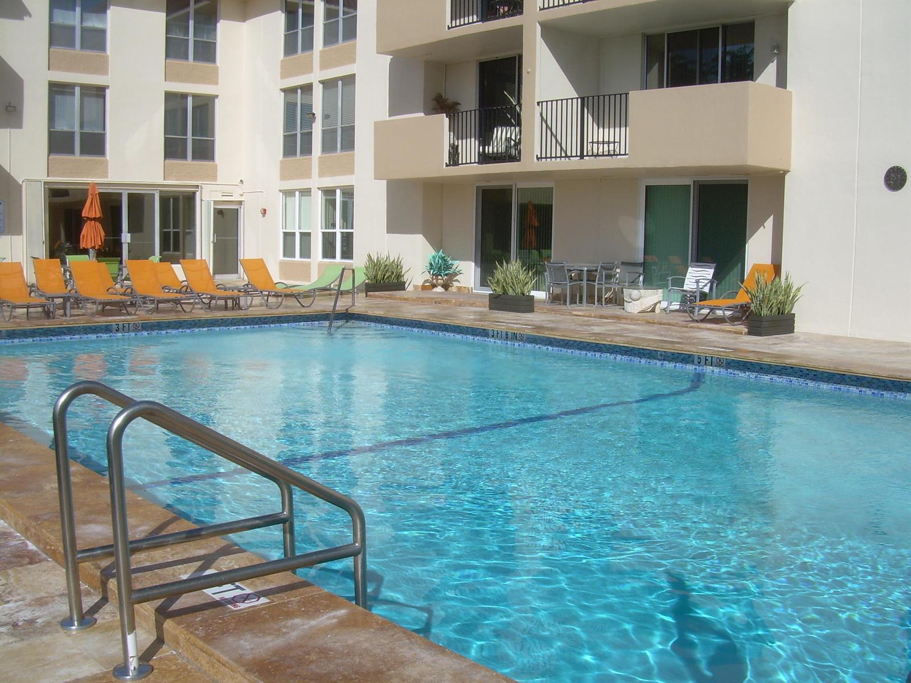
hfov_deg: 49.0
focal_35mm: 38
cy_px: 342
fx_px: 1000
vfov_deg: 37.7
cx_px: 456
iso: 50
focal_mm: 6.3
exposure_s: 1/648
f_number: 4.6
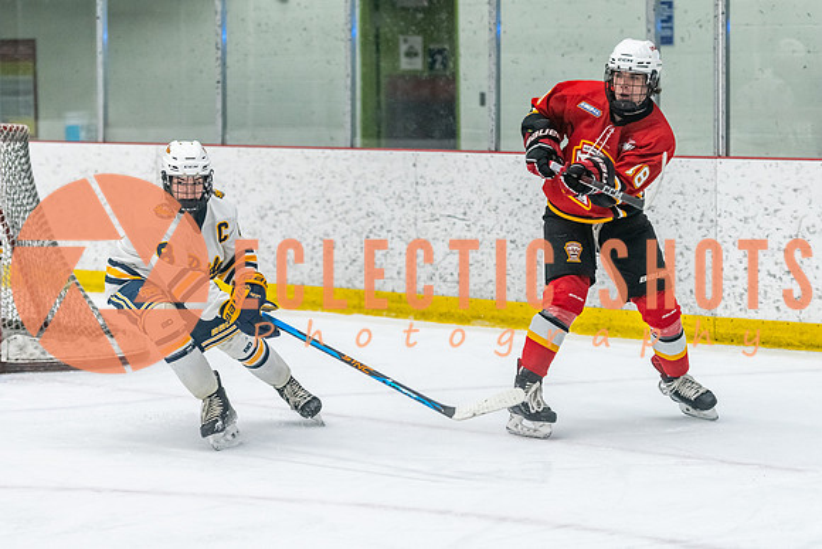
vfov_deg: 10.7
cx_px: 489
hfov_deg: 16.0
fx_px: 2926
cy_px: 274
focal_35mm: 128
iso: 3200
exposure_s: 1/800
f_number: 2.8
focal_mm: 102
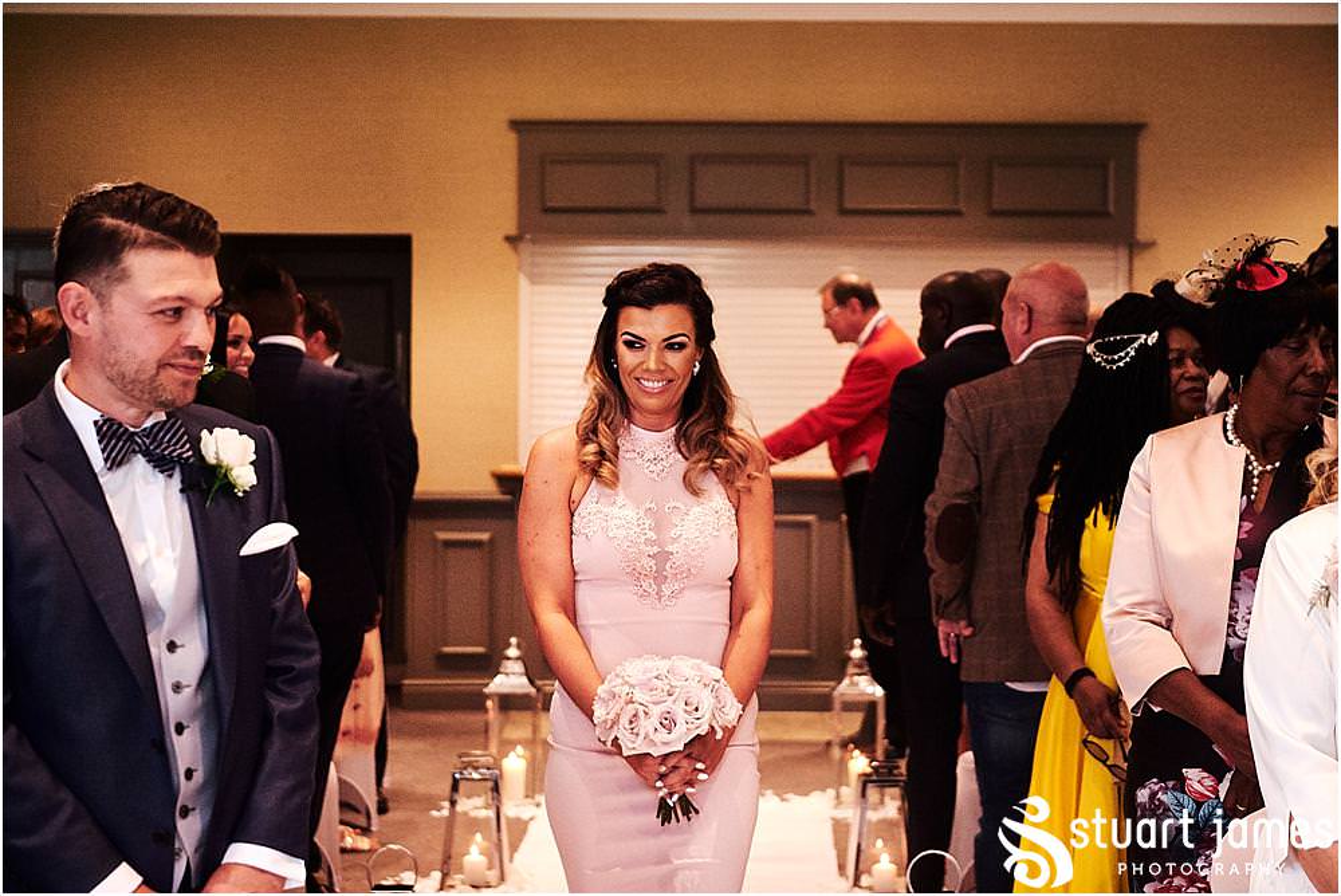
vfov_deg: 18.2
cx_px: 670
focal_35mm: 75
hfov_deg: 27.0
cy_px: 448
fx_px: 2795
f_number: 2.8
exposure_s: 1/250
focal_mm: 50
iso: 6400
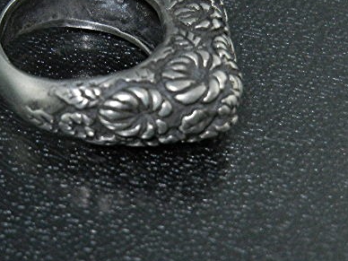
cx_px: 108
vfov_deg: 11.7
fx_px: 1277
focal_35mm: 127
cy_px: 83
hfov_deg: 15.5
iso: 800
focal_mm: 13.9
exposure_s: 1/30
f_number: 8.6
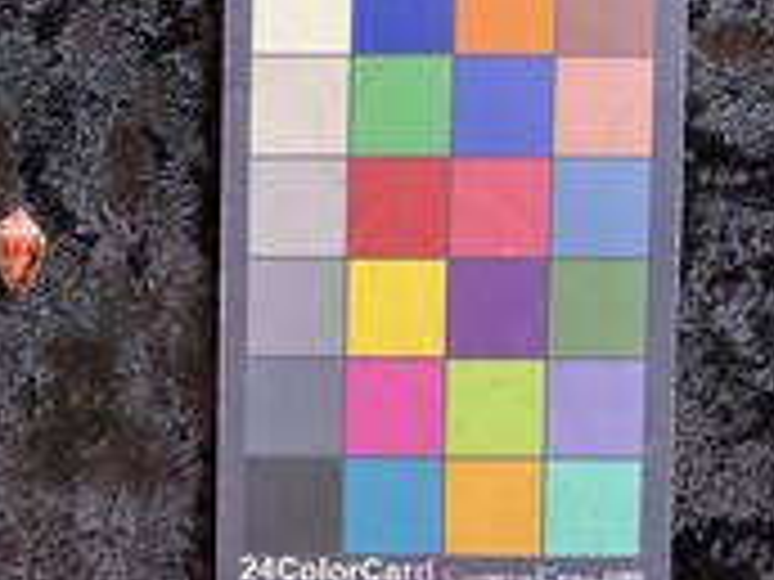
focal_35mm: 59
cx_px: 90
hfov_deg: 31.3
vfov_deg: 24.8
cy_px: 353
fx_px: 1319
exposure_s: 1/100
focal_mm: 3
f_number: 1.8
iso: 64
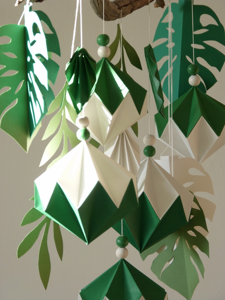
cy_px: 150
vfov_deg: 9.5
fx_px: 1811
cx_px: 112
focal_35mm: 209
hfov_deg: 7.1
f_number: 4
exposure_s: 1/80
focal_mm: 37.7
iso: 125
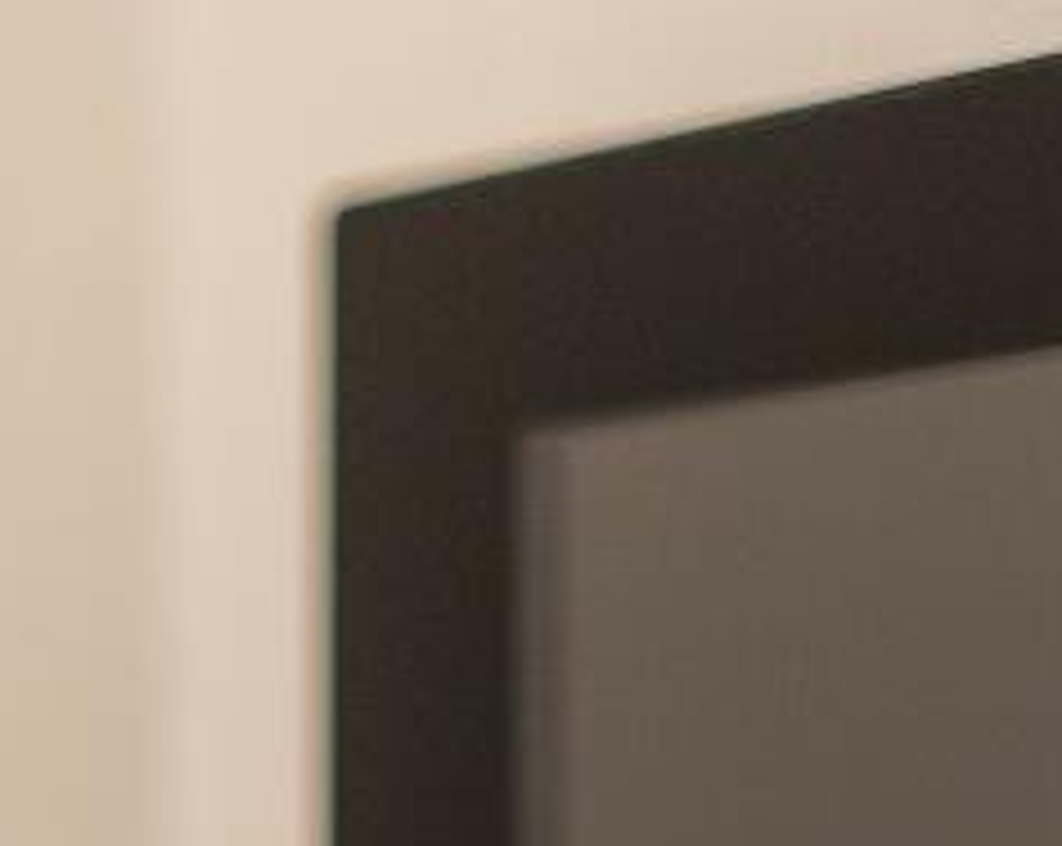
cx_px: 1026
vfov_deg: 7.4
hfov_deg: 9.4
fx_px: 6401
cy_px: 1208
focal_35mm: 204
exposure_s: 1/160
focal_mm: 50
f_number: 2
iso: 1600
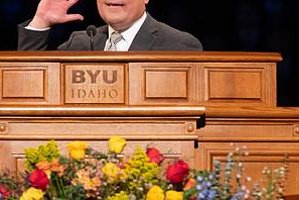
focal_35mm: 456
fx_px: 3787
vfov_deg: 3.0
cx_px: 123
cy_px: 25
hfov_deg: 4.5
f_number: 3.2
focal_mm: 200
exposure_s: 1/320
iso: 1000
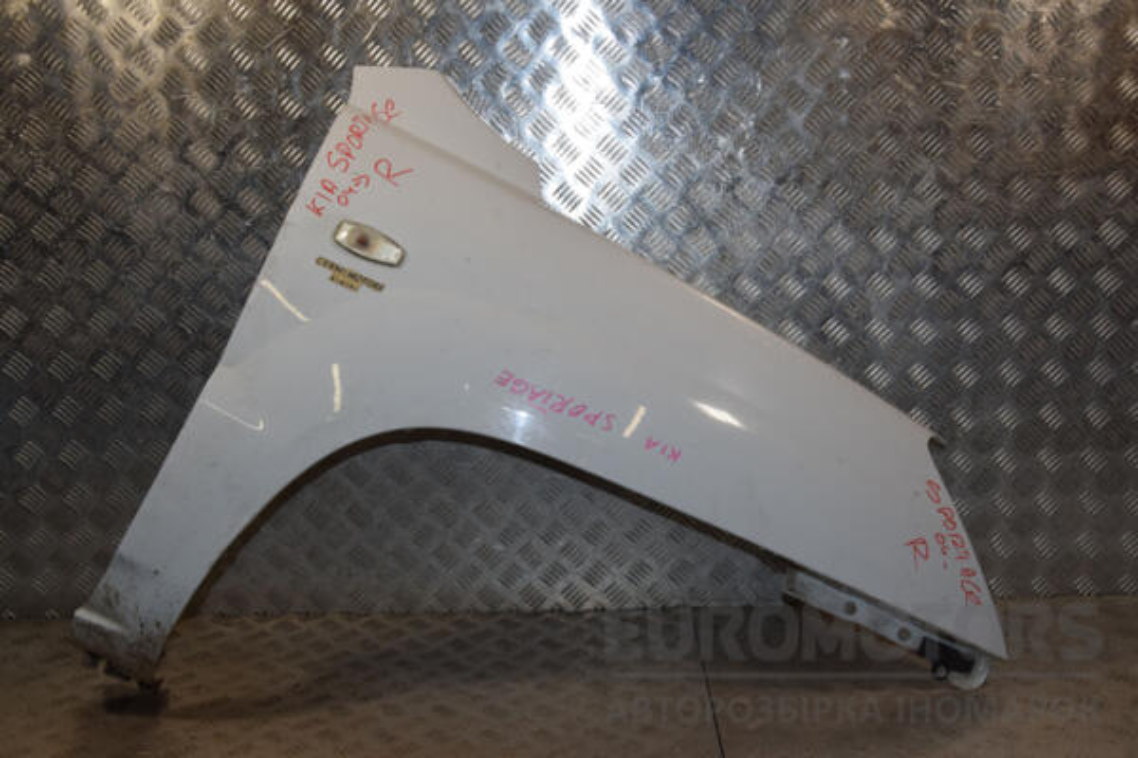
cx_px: 569
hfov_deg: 51.3
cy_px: 379
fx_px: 1185
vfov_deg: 35.5
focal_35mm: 38
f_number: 13
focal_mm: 25
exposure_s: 1/200
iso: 800
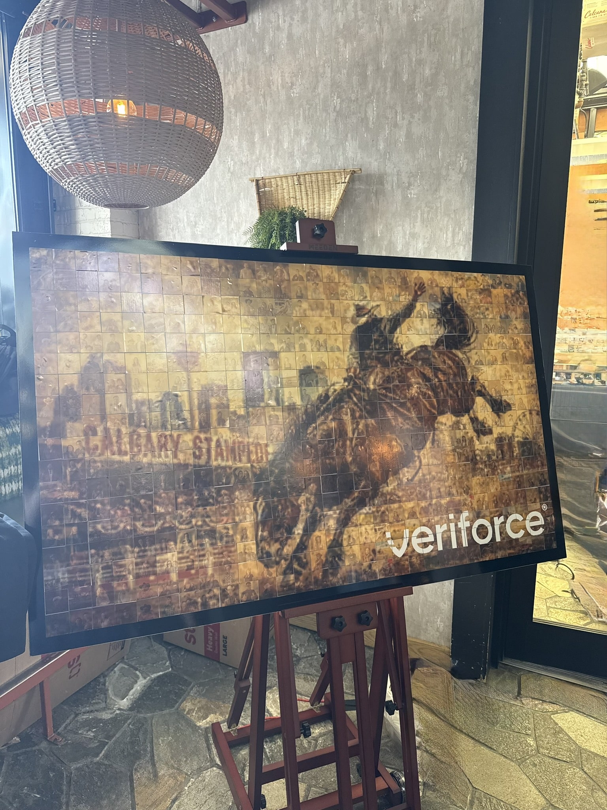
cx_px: 304
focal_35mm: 24
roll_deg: -0.4
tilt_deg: -9.4
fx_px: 561
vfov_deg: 71.6
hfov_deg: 56.8
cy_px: 405
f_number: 1.78
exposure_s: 1/121
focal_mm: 6.76
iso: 200
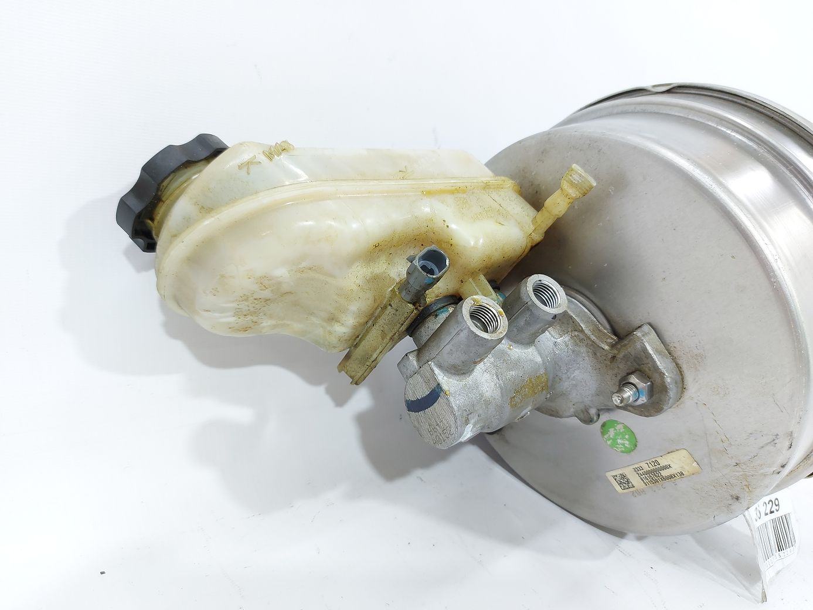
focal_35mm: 24
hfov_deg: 71.6
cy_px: 305
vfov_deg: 56.8
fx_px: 564
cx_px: 406
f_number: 1.8
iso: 100
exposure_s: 1/50
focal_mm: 5.23
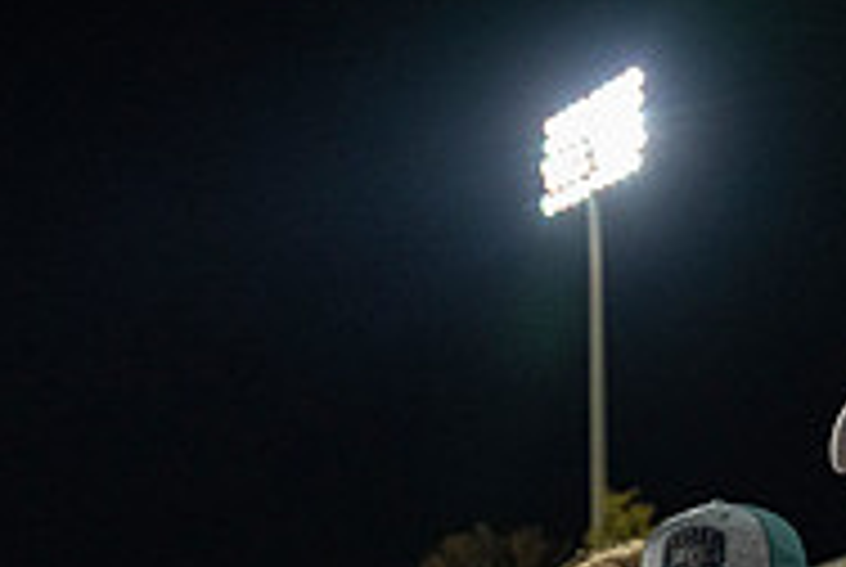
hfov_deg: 27.3
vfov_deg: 16.8
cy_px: 844
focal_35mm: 74
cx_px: 346
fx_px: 1742
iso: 1250
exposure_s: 1/500
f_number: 3.2
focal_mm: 24
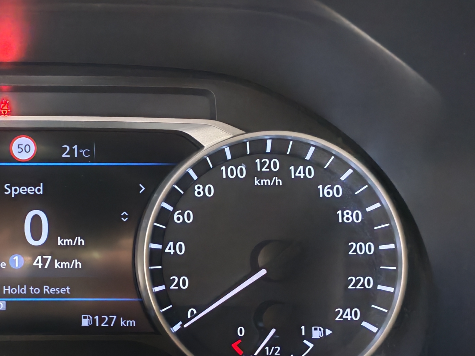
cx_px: 30
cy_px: 208
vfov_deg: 22.6
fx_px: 892
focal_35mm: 65
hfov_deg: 28.4
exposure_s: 1/33.3
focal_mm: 6.12
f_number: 1.9
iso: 2912
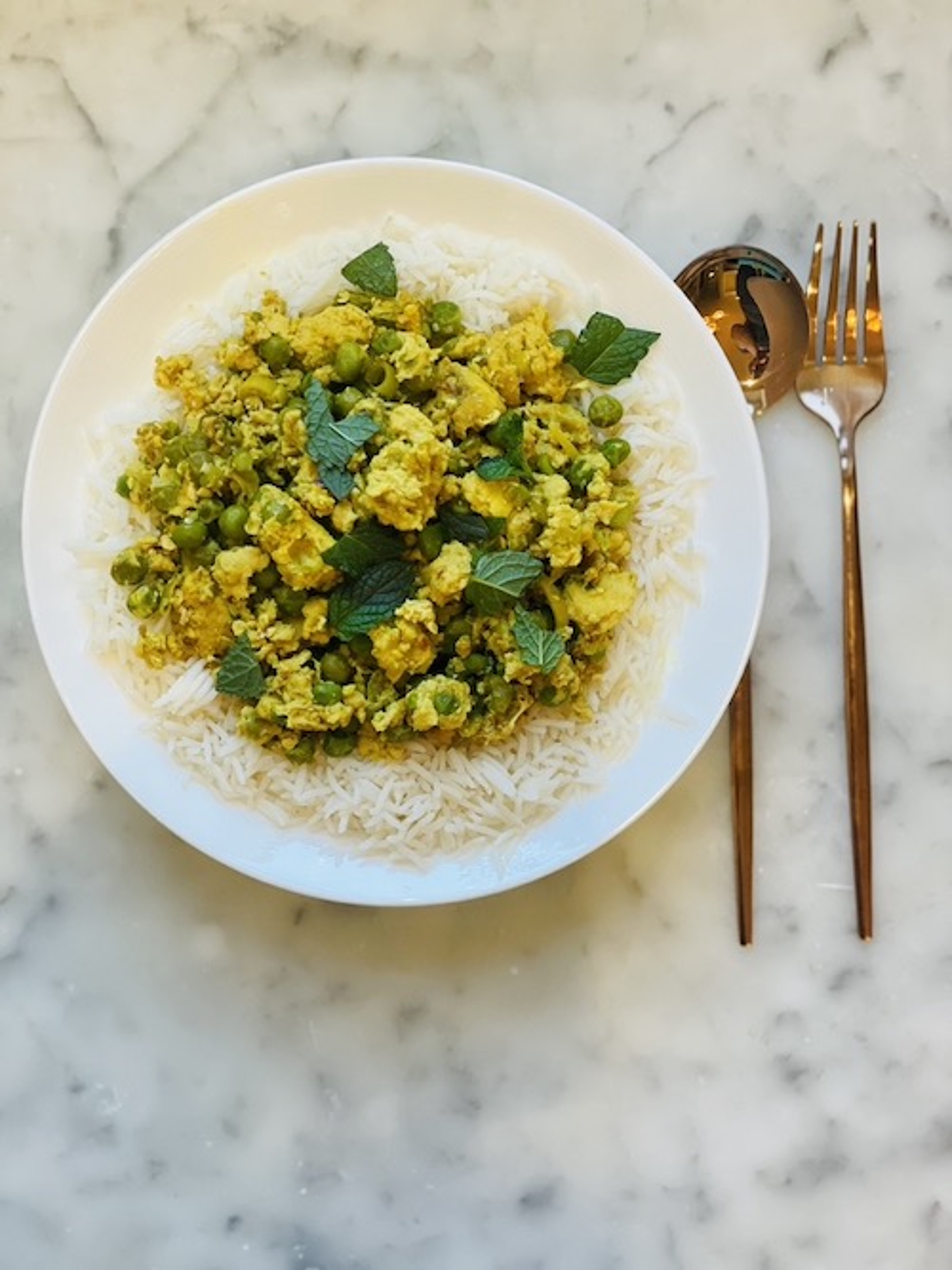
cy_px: 635
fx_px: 1907
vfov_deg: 36.8
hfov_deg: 28.0
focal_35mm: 52
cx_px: 476
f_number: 2
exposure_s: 1/120
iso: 125
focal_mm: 6
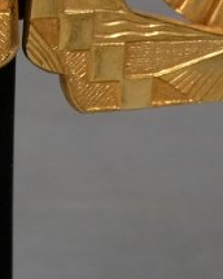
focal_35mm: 246
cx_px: 16
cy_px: -184
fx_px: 2029
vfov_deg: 7.7
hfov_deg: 6.3
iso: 80
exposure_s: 1/160
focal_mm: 9.5
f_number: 3.9
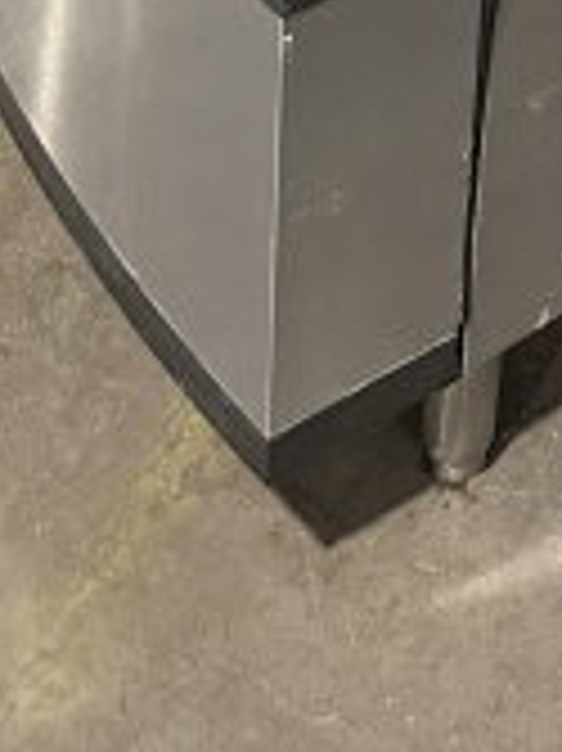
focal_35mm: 117
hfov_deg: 12.2
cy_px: -1051
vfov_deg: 12.9
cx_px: 778
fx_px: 2536
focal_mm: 6.86
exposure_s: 1/60
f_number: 1.78
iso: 320
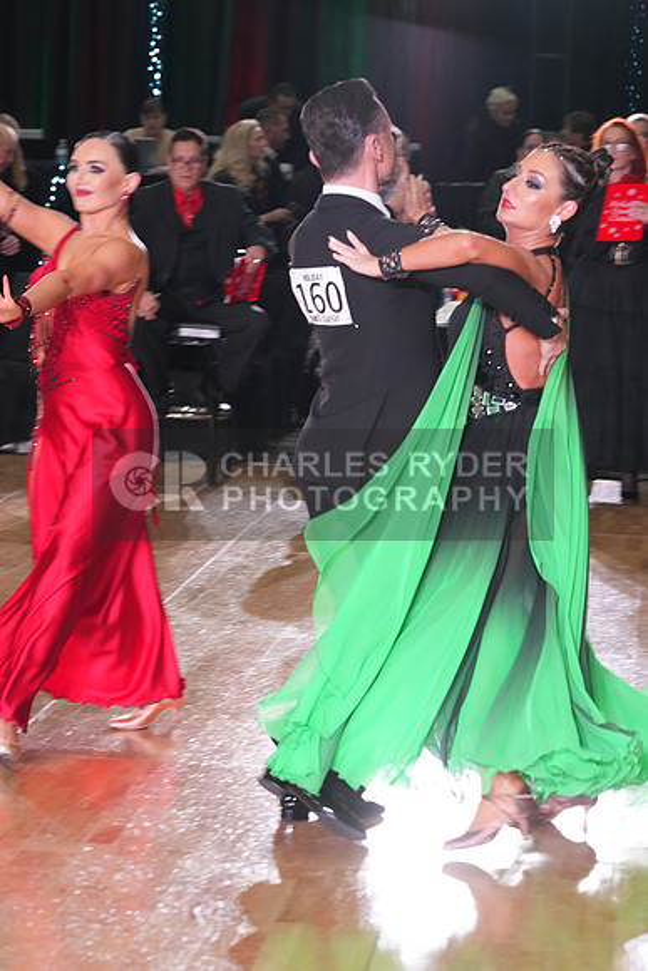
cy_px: 486
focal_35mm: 120
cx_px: 324
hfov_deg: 11.4
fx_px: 3238
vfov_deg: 17.1
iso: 4000
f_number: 6.3
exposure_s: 1/200
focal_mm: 120
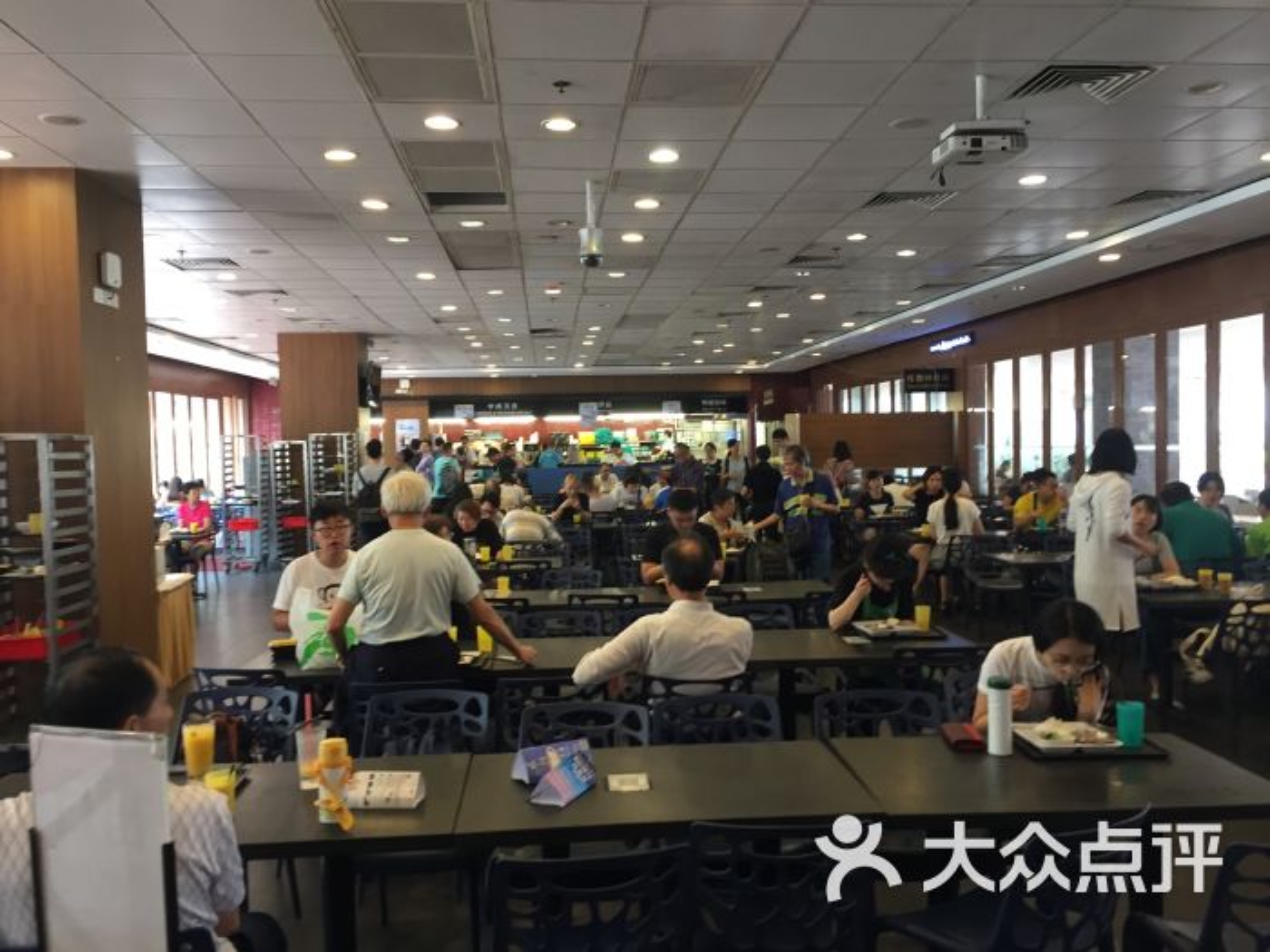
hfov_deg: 61.7
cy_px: 476
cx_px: 635
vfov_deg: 48.2
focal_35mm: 29
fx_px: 1064
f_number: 2.2
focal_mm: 4.15
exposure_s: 1/33
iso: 125
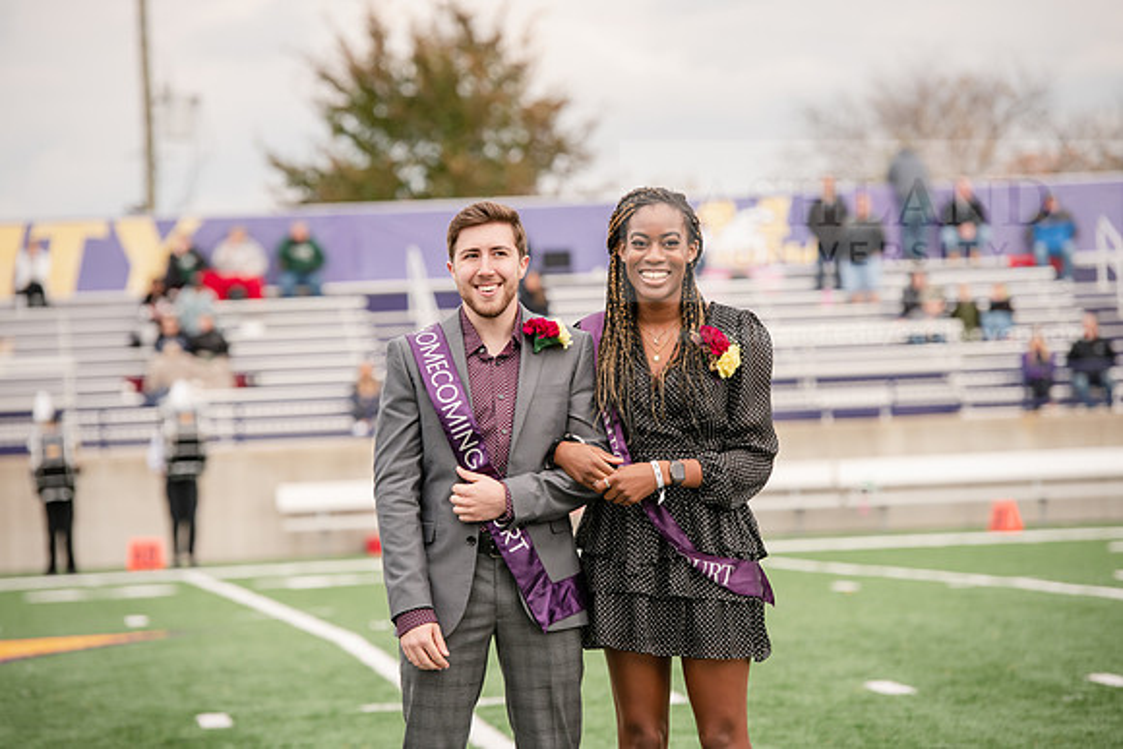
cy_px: 374
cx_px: 562
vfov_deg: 7.6
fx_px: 5616
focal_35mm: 180
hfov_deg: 11.4
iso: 320
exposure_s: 1/800
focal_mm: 180
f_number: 5
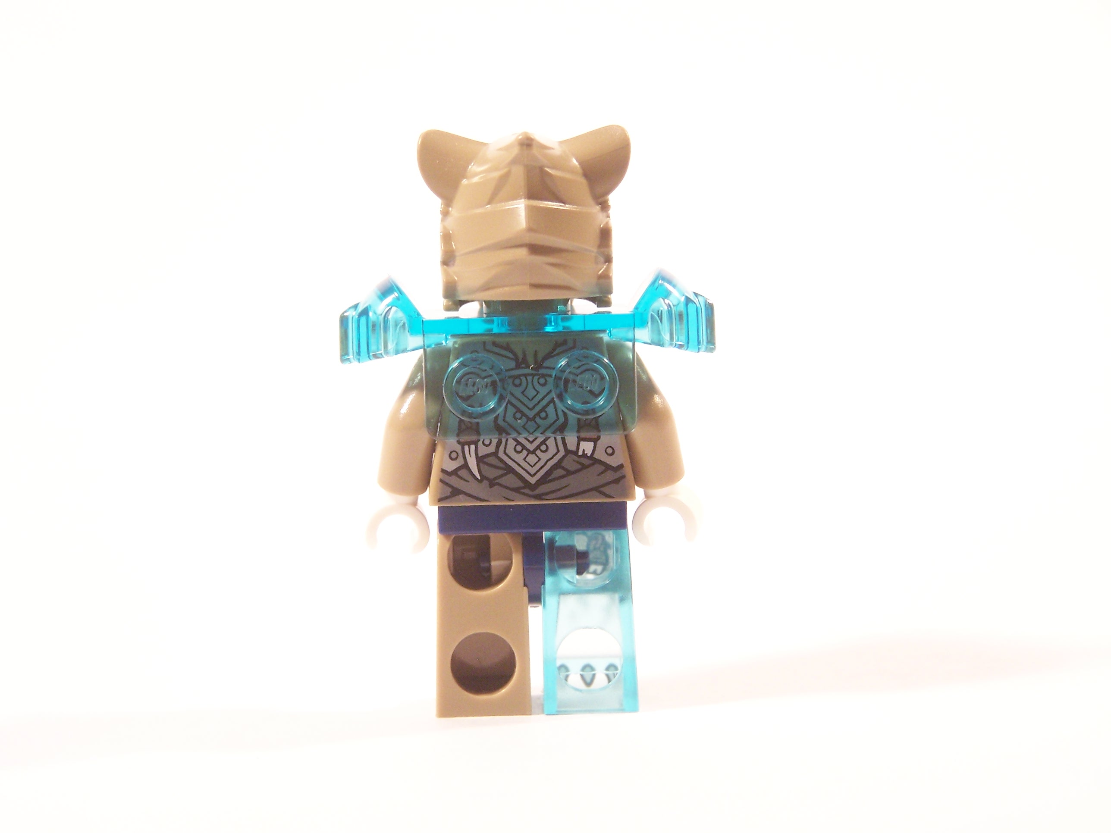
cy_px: 416
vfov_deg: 12.7
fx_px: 3755
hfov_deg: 16.8
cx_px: 556
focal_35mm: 117
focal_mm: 19.4
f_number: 3.2
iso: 200
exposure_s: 1/20
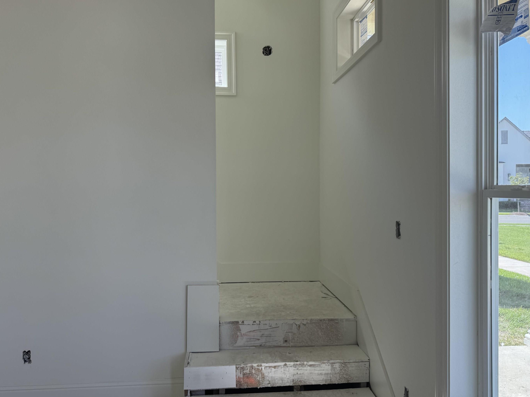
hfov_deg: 65.3
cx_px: 256
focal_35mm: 27
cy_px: 196
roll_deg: +0.5
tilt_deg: +1.6
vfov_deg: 51.3
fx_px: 413
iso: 80
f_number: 1.78
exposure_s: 1/412
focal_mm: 6.76
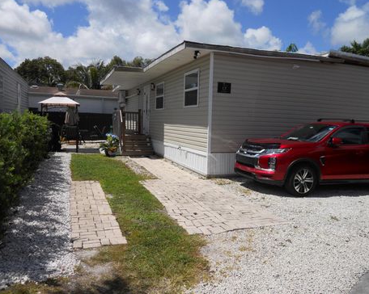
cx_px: 198
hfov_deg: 58.7
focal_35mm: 30
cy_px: 144
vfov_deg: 48.4
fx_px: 327
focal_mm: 5
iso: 80
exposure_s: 1/640
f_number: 5.4
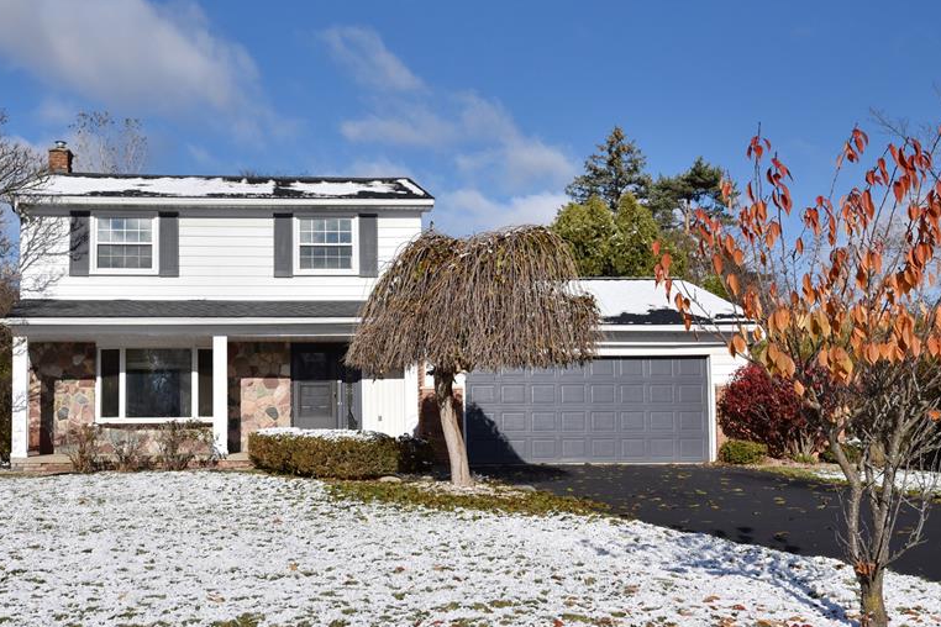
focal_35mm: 43
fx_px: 1124
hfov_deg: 45.3
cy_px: 380
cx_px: 415
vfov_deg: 31.1
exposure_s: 1/4000
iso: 450
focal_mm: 32
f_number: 8
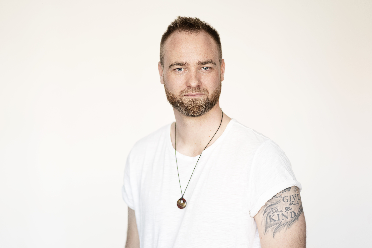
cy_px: 124
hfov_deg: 23.9
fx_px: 878
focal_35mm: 85
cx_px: 186
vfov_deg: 16.1
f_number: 1.8
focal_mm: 85
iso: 200
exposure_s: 1/100
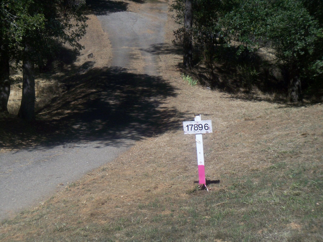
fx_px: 569
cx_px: 162
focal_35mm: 61
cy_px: 121
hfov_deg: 31.7
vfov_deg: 24.0
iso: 50
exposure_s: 1/640
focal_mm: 9.9
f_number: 4.1
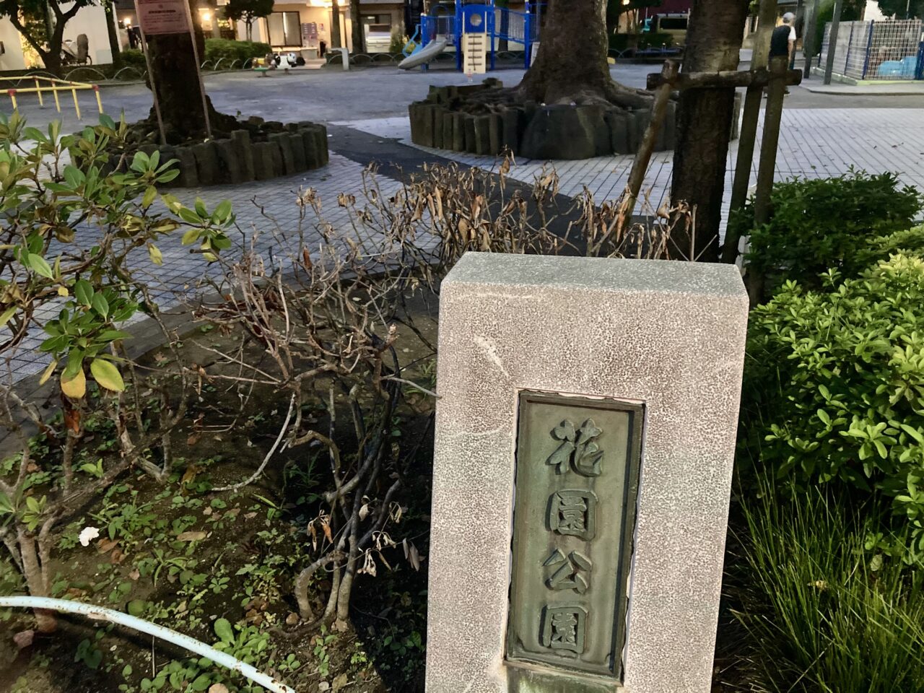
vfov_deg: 49.7
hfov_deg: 63.4
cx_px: 462
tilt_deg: -22.2
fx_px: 747
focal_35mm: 28
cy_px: 346
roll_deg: +1.1
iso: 640
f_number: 1.8
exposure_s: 1/20
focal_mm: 3.99
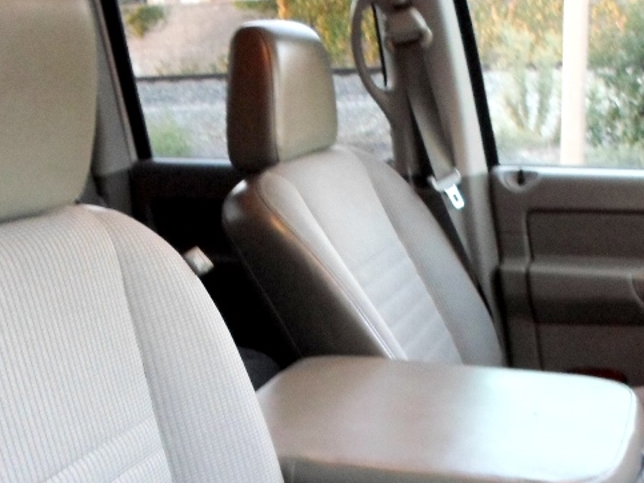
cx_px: 356
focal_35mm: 53
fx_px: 986
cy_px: 335
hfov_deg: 36.1
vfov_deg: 27.3
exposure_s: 1/15
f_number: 2.5
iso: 400
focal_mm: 4.5
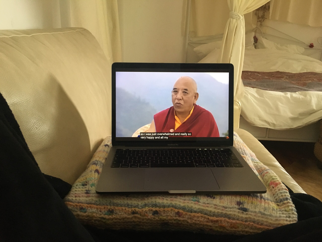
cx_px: 161
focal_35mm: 29
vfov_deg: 48.2
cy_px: 121
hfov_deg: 61.7
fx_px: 270
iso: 200
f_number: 2.2
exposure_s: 1/17
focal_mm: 4.15
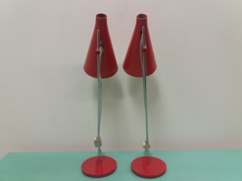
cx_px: 121
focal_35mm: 28
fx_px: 196
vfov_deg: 49.7
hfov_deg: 63.4
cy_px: 90
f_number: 1.9
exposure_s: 1/33
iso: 80
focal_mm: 3.7
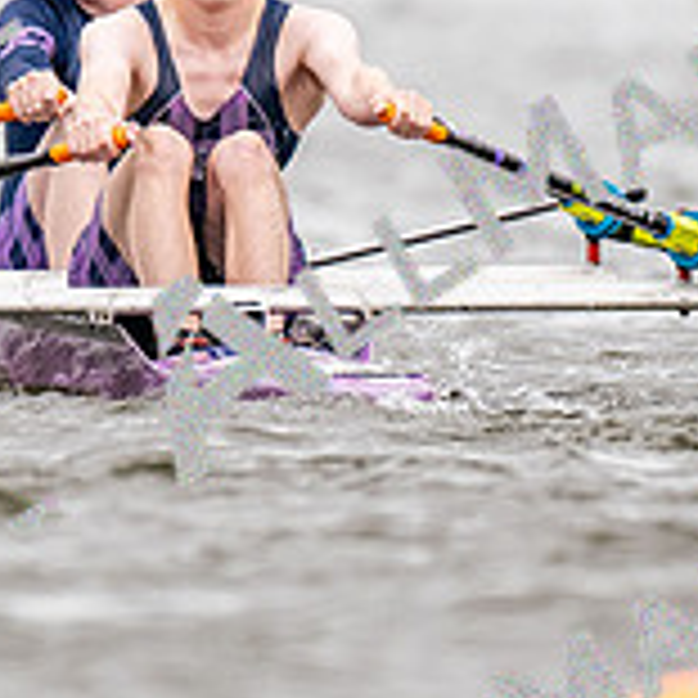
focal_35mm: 2865
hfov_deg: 0.6
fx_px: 65359
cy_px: 63
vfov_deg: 0.6
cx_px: -234
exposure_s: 1/2500
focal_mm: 600
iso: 400
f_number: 4
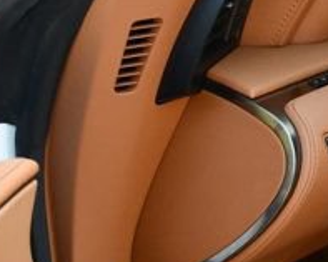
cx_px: 803
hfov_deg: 9.6
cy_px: 189
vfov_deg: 8.8
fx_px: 1706
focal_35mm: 176
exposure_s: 1/250
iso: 400
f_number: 4.5
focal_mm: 18
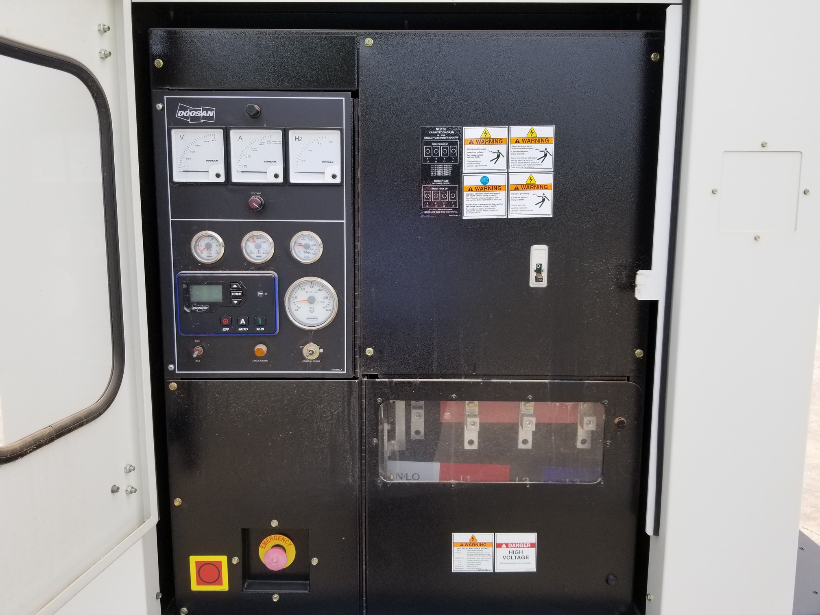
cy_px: 308
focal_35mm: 26
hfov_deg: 67.3
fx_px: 616
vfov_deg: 53.1
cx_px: 410
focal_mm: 4.25
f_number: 1.7
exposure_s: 1/1006
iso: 50
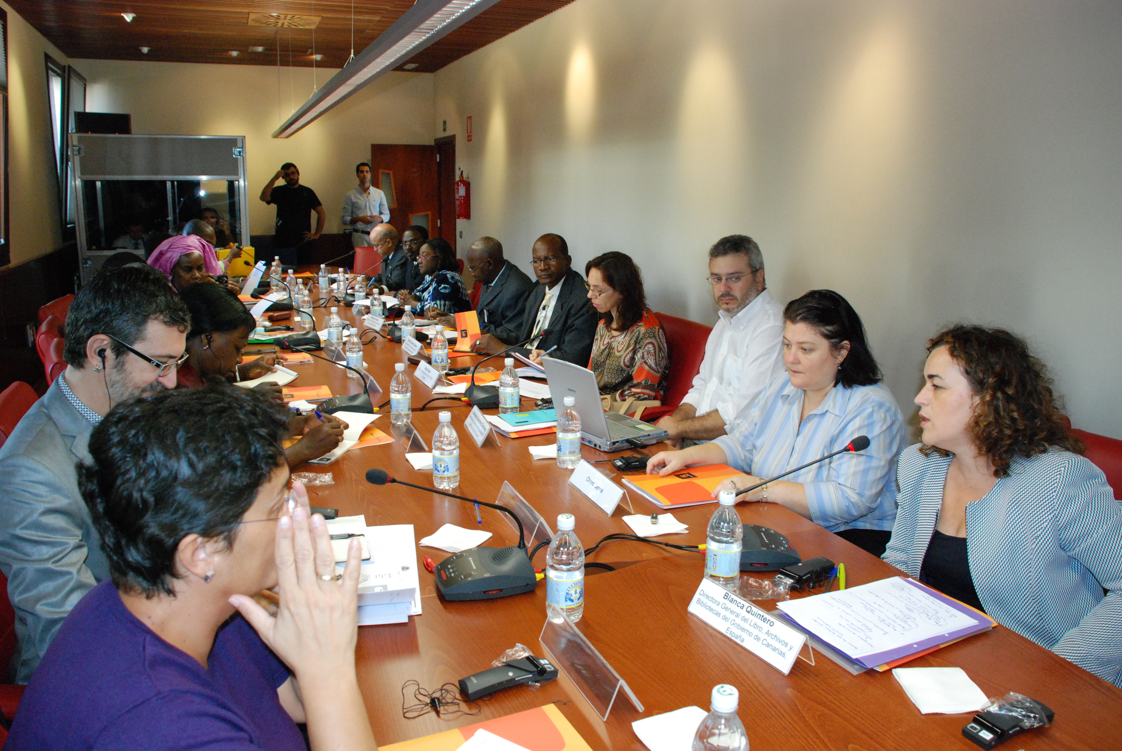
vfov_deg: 48.0
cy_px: 376
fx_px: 843
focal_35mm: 27
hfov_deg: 67.3
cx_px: 561
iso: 1250
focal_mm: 18
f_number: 5.6
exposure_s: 1/100
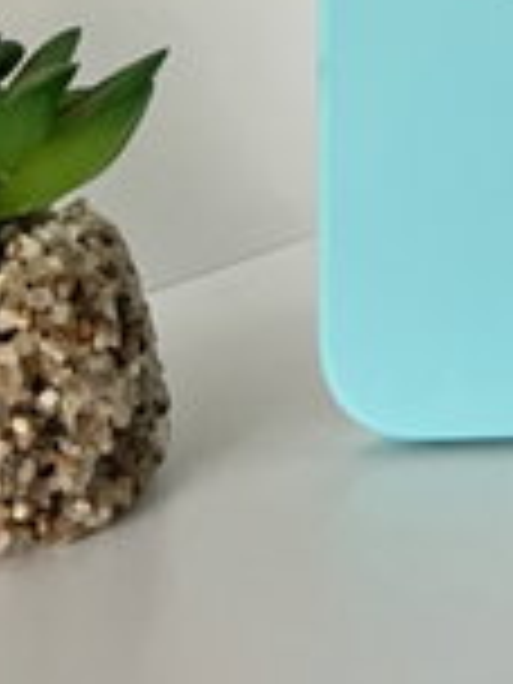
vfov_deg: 19.6
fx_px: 1798
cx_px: 562
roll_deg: +3.3
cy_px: -232
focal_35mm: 91
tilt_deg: -0.1
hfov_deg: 15.8
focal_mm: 5.7
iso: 500
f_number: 1.5
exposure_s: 1/53
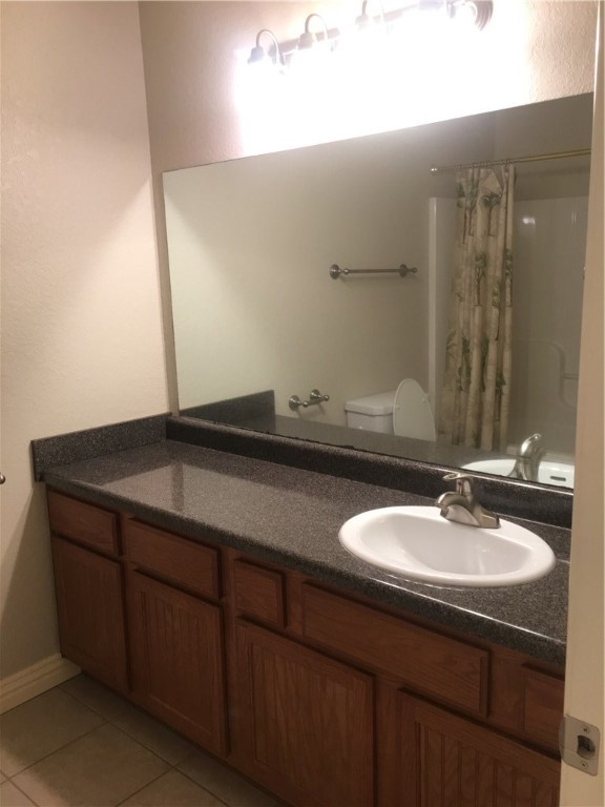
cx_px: 302
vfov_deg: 61.7
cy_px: 404
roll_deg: +2.1
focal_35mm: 29
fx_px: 676
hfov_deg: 48.2
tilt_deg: -10.4
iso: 100
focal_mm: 4.15
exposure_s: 1/30
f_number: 2.2
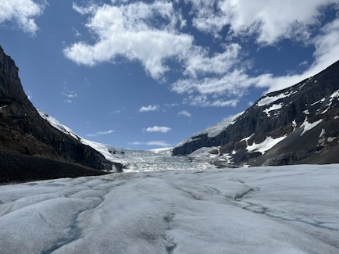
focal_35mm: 27
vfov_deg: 51.3
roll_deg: +2.5
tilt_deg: +15.2
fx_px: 264
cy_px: 126
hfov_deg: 65.4
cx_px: 171
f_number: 1.5
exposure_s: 1/16393
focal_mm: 5.7
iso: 50
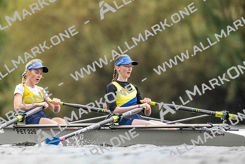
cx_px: 122
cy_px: 82
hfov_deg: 3.4
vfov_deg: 2.3
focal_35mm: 600
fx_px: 4084
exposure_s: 1/2500
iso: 5600
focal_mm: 600
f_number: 4
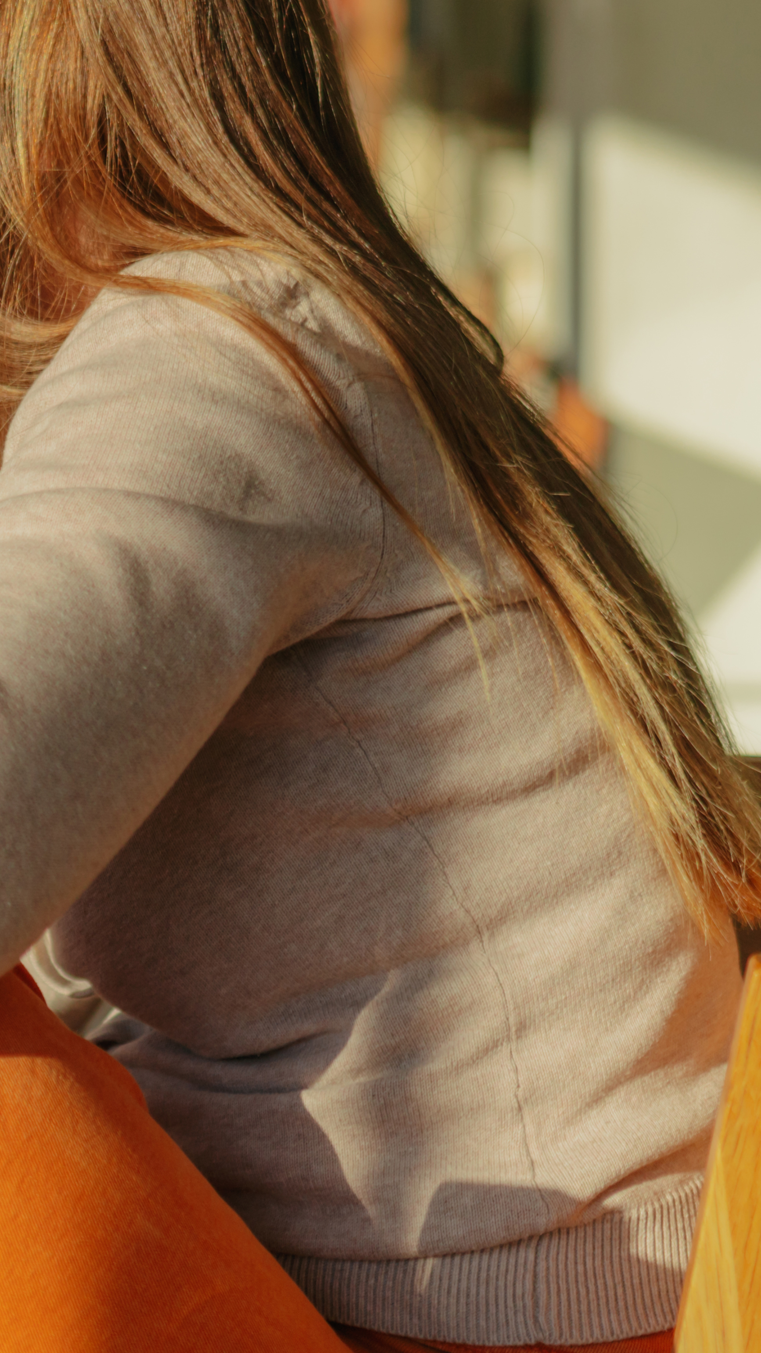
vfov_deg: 20.7
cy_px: 432
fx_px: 3694
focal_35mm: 103
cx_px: -177
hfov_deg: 11.5
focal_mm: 35
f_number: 1.8
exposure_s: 1/2500
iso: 100
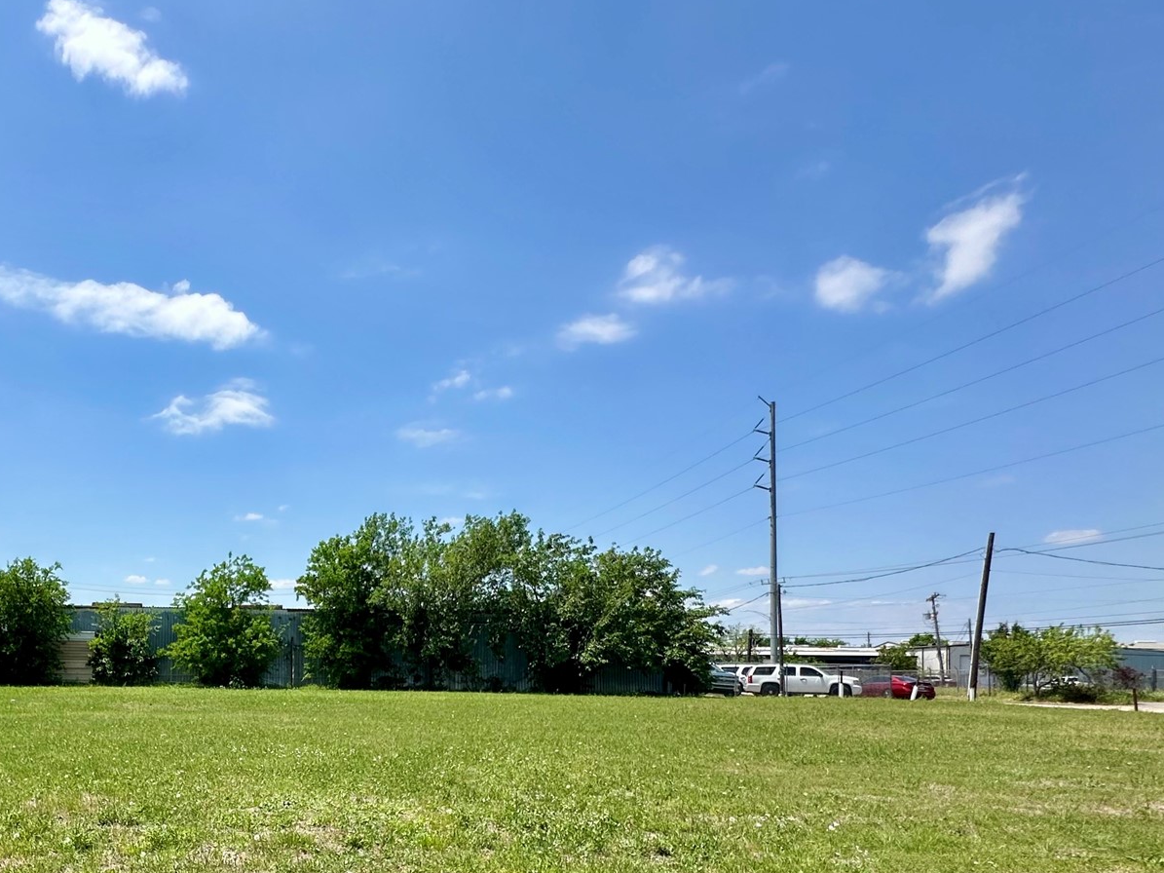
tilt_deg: +2.2
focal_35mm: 24
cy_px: 645
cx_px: 223
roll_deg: -1.1
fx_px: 807
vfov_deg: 54.4
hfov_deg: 64.8
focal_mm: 2.22
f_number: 2.2
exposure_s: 1/2257
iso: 50
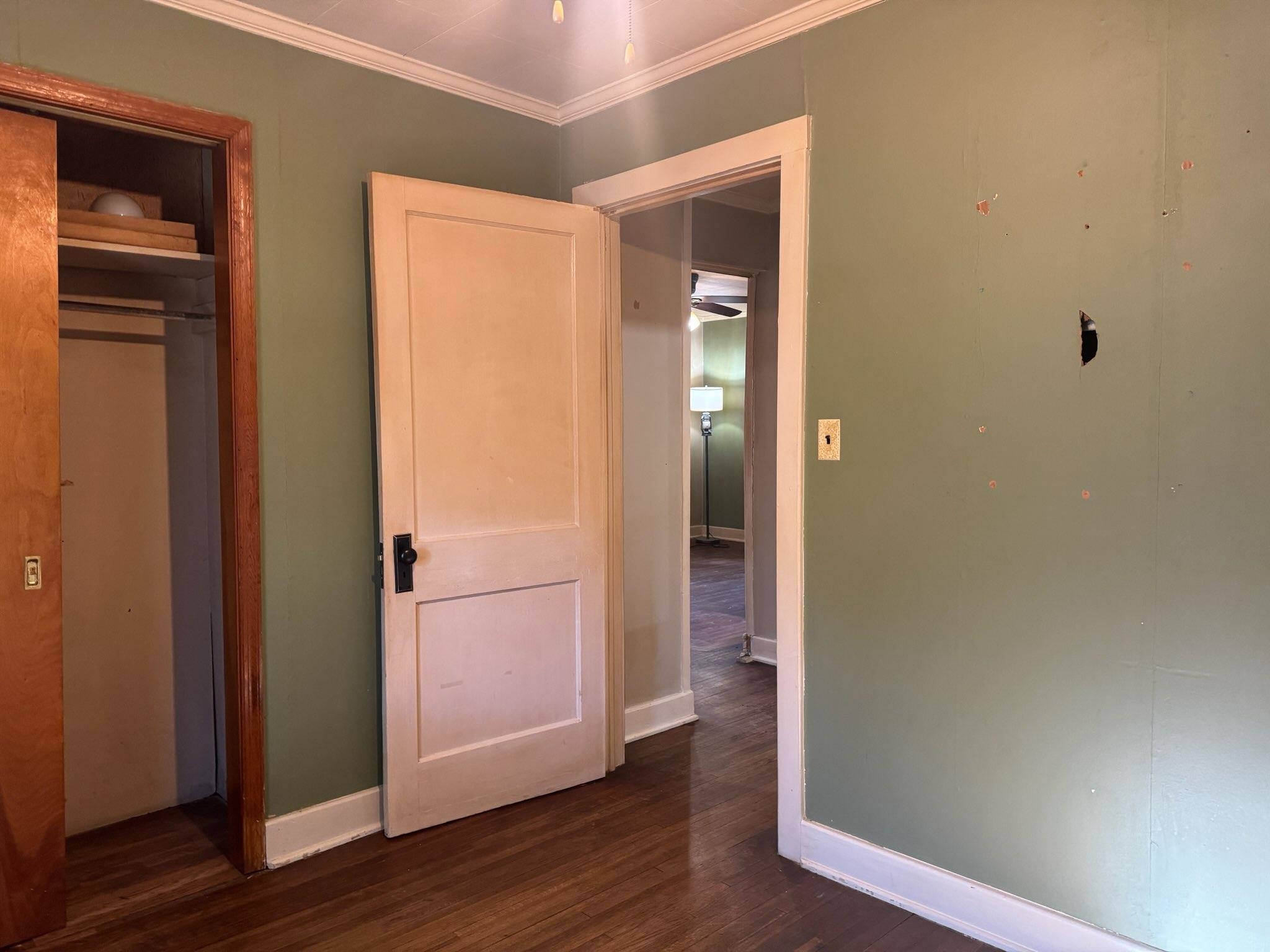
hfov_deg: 71.6
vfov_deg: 56.8
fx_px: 881
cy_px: 476
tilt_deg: -4.0
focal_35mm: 24
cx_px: 635
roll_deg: -0.8
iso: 400
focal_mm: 6.76
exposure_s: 1/60
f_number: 1.78
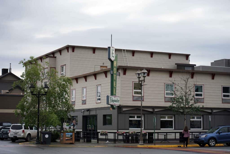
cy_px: 77
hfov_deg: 26.3
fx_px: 492
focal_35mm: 77
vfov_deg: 17.7
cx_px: 115
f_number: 4
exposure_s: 1/2000
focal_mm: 77
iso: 320
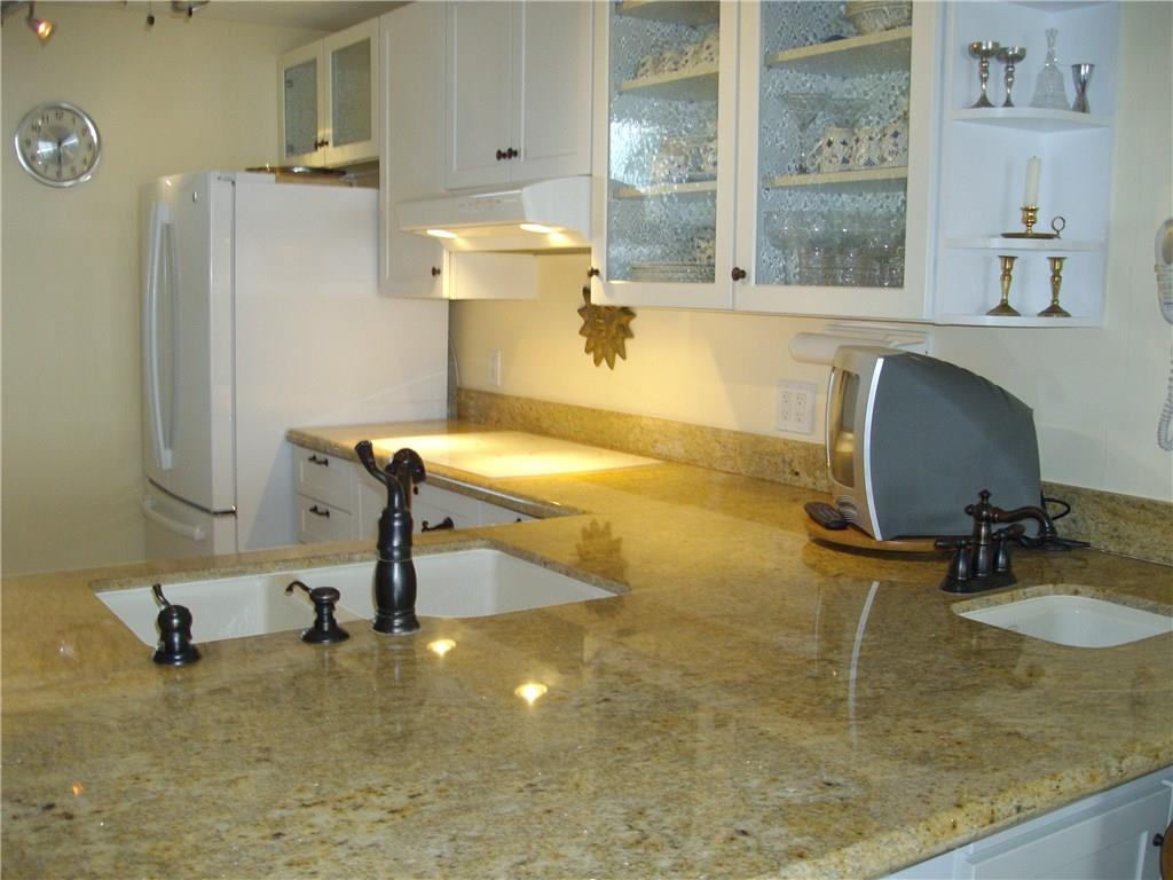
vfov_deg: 39.7
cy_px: 440
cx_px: 586
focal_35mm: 36
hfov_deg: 51.4
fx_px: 1220
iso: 160
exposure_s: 1/60
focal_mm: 6
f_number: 2.7
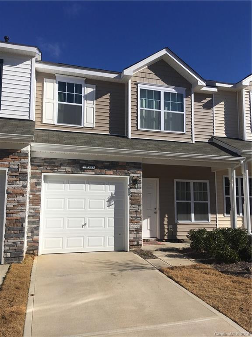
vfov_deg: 61.7
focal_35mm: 29
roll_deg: -0.4
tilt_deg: +5.1
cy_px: 168
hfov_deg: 48.2
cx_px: 126
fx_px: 281
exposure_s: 1/2959
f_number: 2.2
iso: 25
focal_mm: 4.15
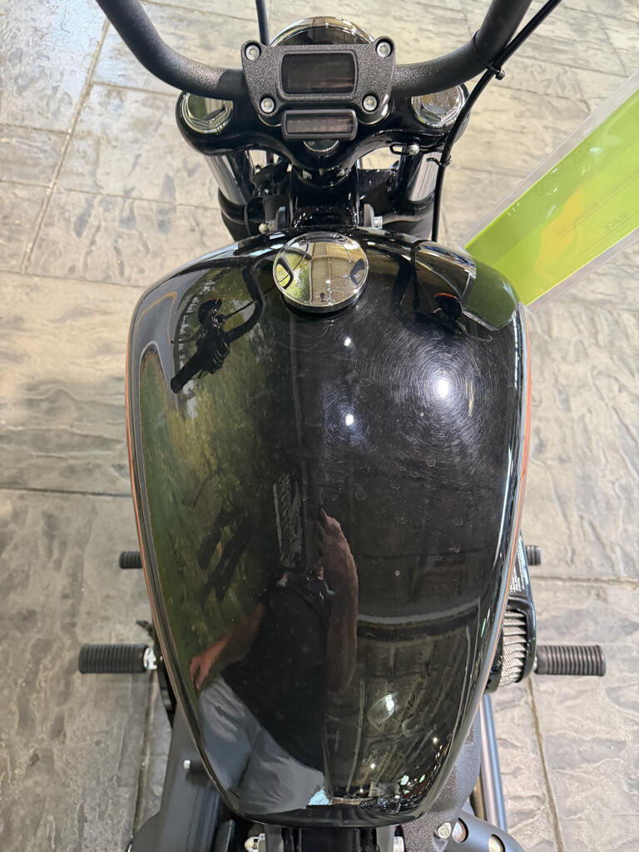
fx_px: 591
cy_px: 426
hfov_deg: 56.8
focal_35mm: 24
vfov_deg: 71.6
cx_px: 320
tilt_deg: -56.8
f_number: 1.78
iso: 400
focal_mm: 6.76
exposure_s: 1/60
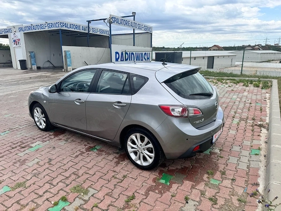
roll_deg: +0.6
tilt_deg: -14.9
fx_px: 195
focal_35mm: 24
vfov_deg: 56.8
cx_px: 140
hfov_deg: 71.6
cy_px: 106
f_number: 1.78
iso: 80
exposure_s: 1/2959
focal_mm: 6.76
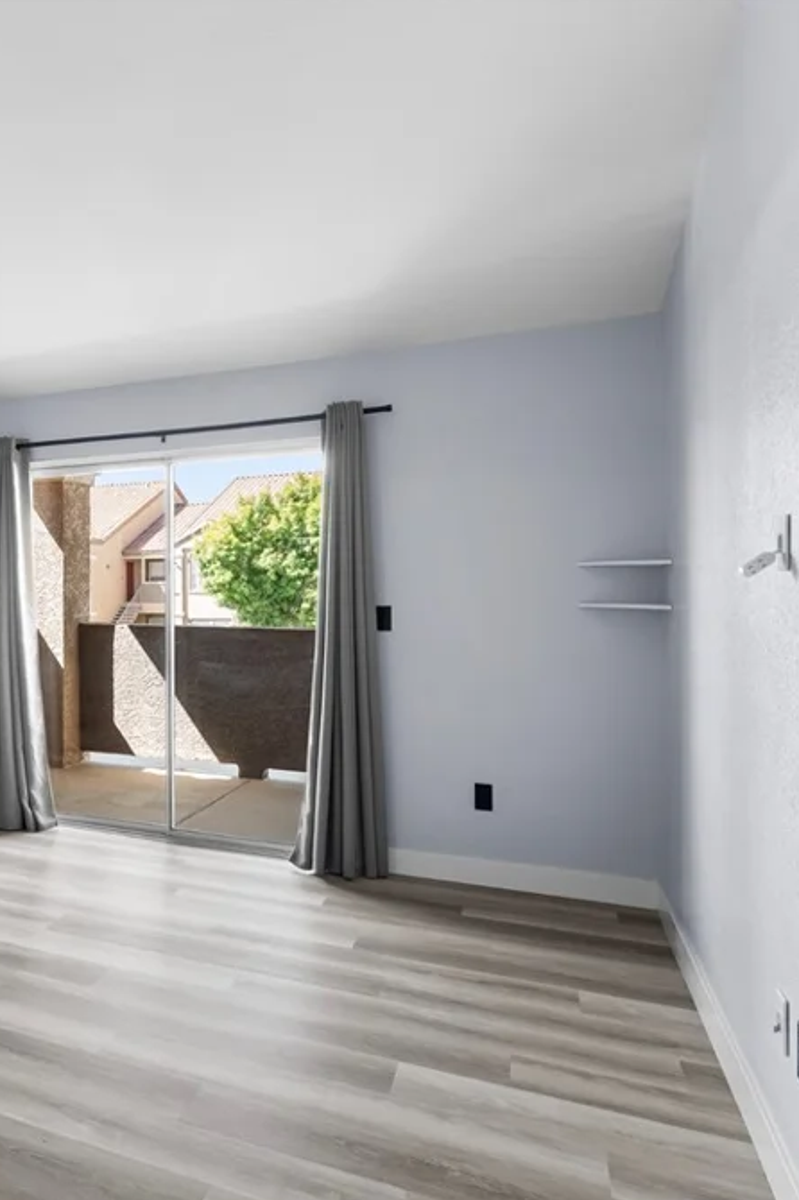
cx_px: 59
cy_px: 606
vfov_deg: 69.4
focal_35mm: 26
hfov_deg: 44.4
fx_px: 866
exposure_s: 1/8
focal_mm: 17
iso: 400
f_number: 8
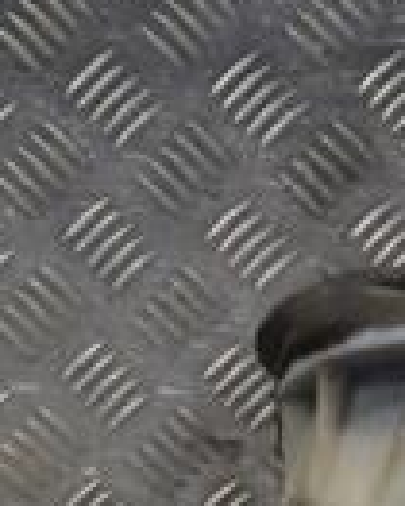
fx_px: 3083
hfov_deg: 7.4
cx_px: -212
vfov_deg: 9.3
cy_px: 560
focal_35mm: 206
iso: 3200
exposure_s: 1/320
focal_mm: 32
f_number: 9
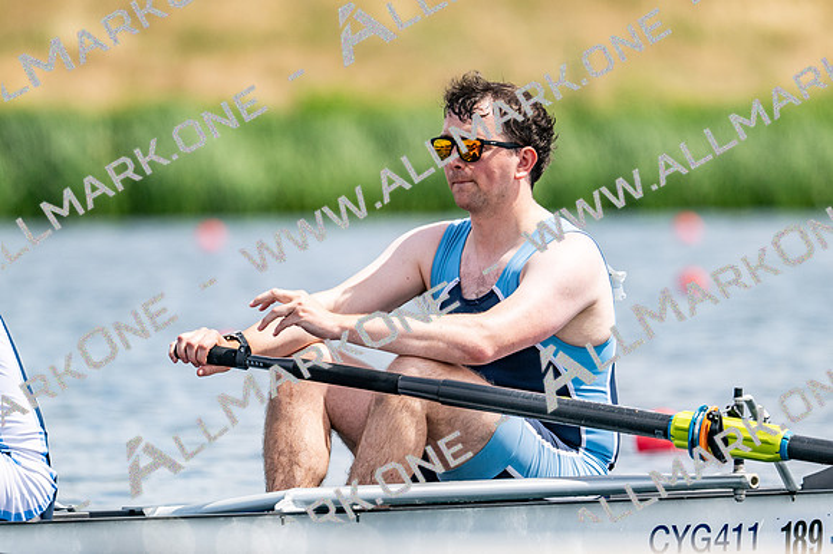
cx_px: 416
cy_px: 277
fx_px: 13875
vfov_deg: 2.3
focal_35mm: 600
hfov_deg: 3.4
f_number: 4.5
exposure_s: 1/2500
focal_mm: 400
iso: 280
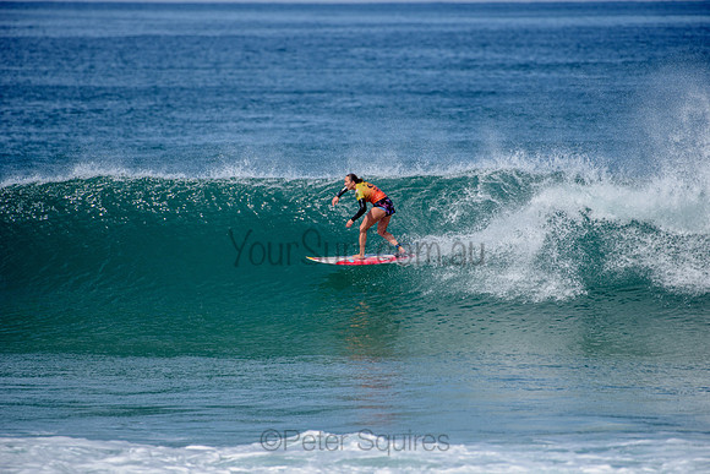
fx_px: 9863
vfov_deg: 2.8
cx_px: 355
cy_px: 237
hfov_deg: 4.1
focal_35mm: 500
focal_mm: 500
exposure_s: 1/2500
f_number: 6.3
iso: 250
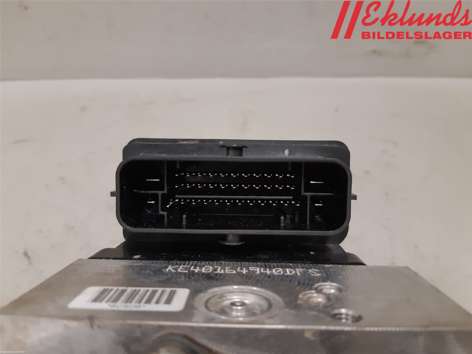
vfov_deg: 53.1
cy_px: 177
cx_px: 236
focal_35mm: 26
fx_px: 355
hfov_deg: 67.3
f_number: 1.7
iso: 200
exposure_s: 1/50
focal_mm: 3.93
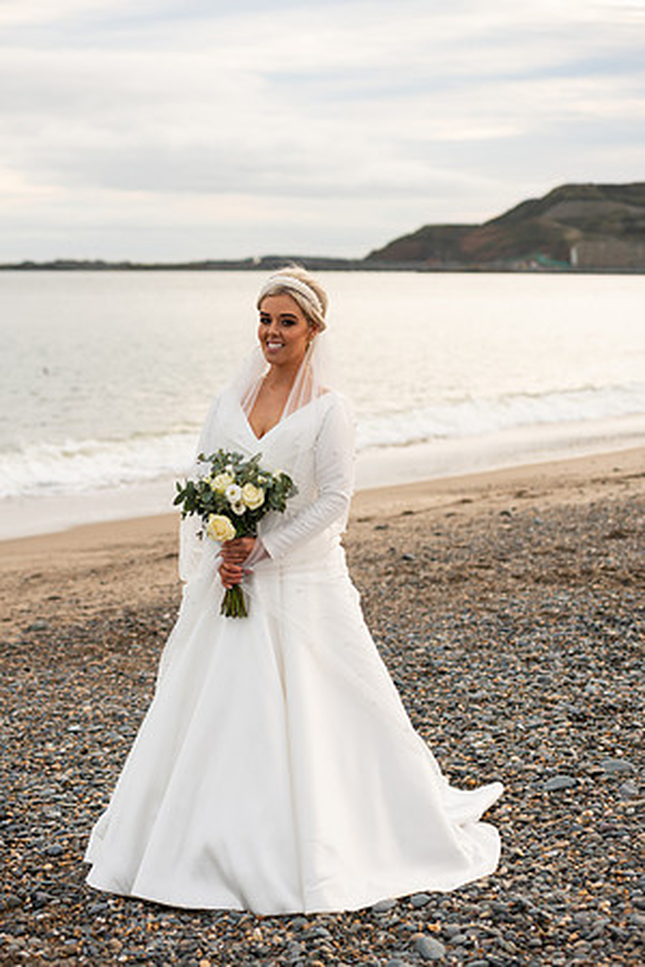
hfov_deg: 17.1
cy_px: 484
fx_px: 2150
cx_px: 322
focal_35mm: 80
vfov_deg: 25.4
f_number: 3.5
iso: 100
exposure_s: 1/200
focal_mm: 80
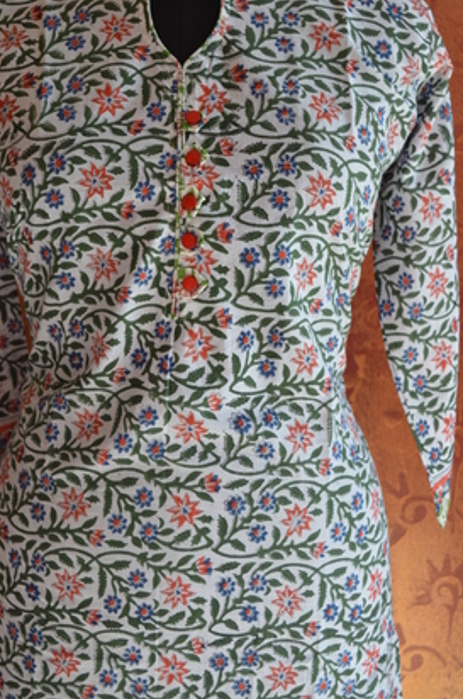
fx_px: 988
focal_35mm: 51
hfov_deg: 26.3
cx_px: 195
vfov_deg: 38.8
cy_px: 292
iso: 320
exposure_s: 1/125
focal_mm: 28
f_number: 5.6
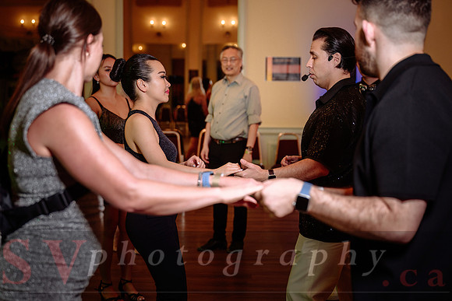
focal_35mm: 68
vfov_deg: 20.0
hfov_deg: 29.6
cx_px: 204
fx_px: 855
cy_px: 133
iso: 640
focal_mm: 60
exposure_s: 1/160
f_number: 3.2
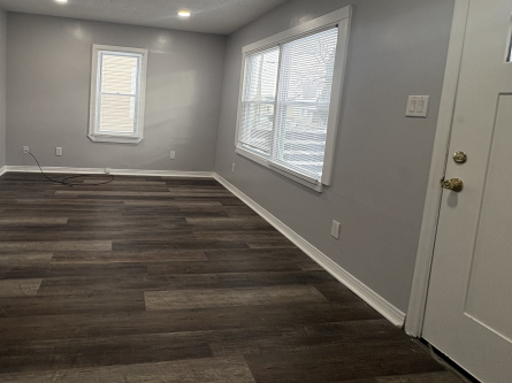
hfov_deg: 76.3
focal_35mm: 21
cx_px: 166
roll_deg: -4.0
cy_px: 133
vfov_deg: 62.1
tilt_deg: -5.4
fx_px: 310
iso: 125
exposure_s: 1/120
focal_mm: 2.22
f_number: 2.2
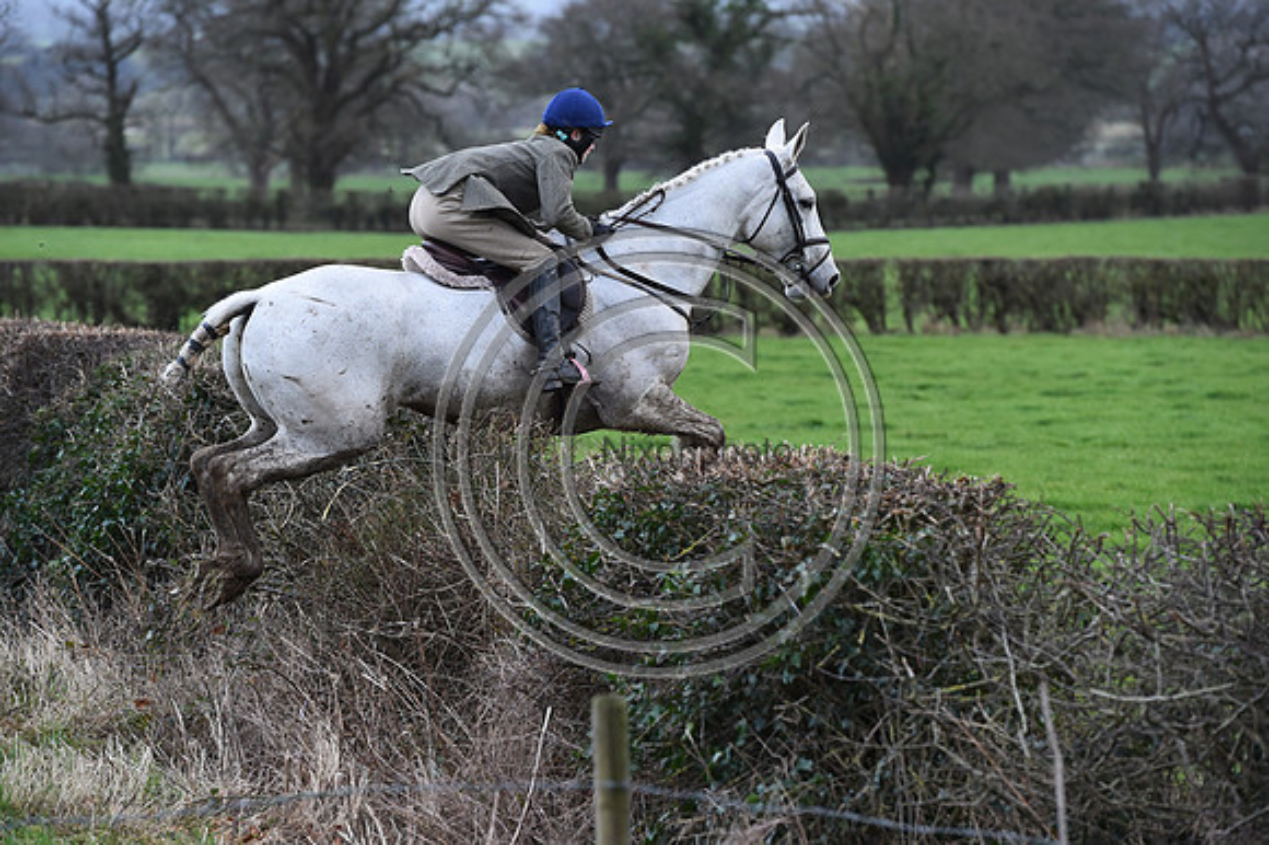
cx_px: 634
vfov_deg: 7.4
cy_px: 422
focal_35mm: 185
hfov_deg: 11.1
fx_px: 6517
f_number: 5.6
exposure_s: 1/1250
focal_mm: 185
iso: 2200
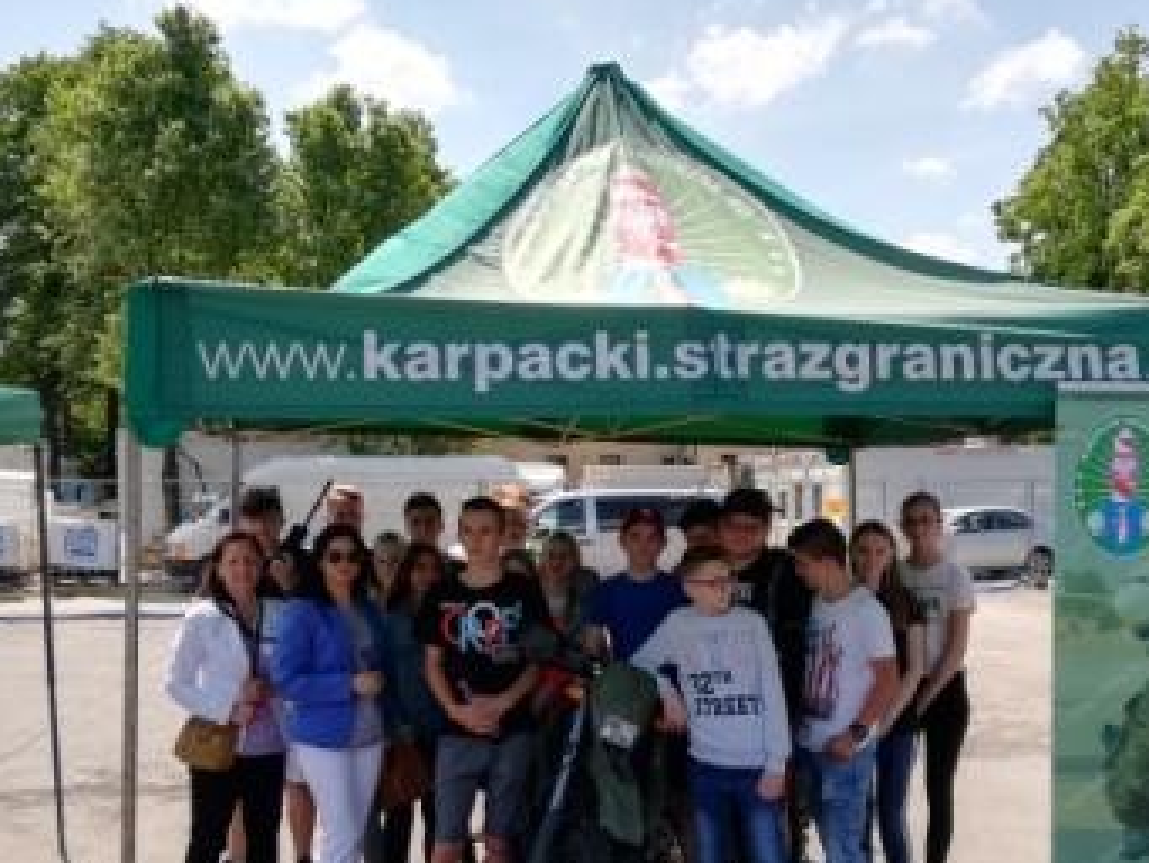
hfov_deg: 44.7
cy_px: 536
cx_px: 633
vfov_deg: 34.2
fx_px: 1395
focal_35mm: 42
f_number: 2.2
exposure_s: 1/760
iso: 50
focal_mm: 3.81
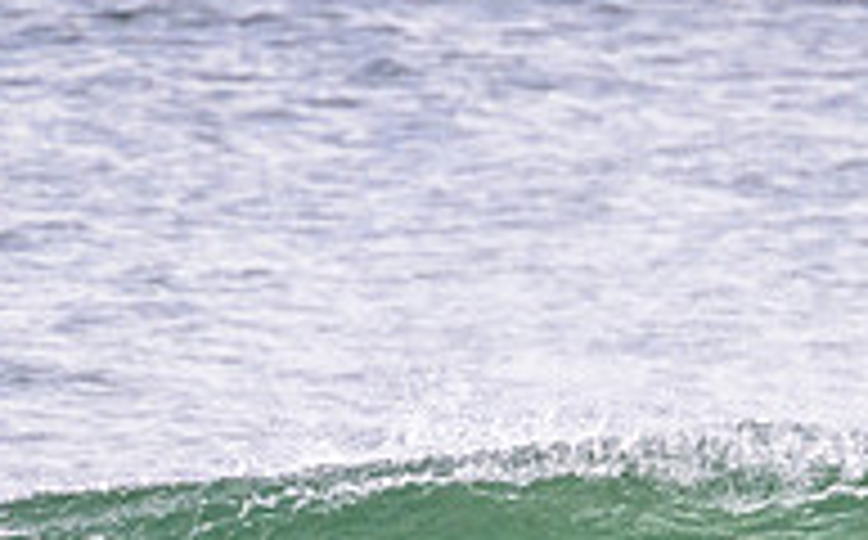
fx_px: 57967
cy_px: 731
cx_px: 630
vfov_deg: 0.5
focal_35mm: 2454
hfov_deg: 0.9
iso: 2200
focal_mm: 800
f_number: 11
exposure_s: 1/2000
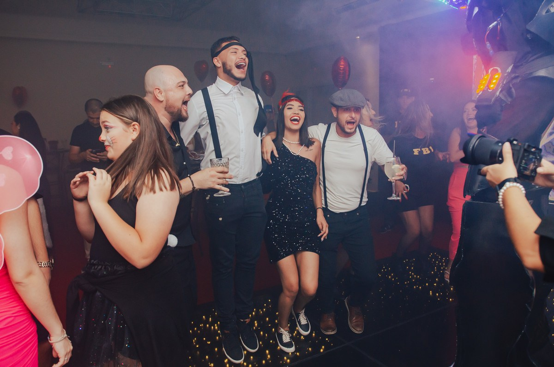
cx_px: 277
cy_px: 184
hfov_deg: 67.5
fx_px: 415
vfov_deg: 47.7
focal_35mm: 27
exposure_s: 1/250
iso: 500
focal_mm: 18
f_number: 2.5
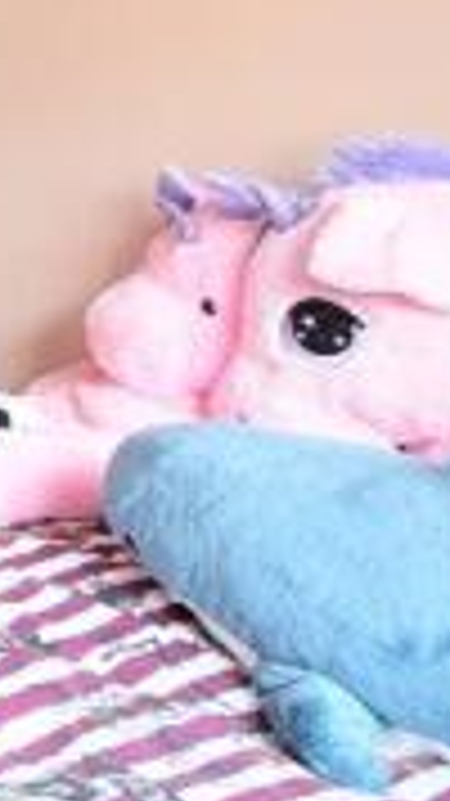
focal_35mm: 58
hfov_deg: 12.2
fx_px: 1232
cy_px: -2
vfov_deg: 33.0
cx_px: -819
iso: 400
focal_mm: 10
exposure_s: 1/6
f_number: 8
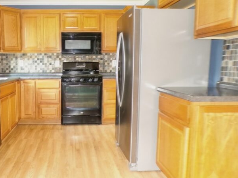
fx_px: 220
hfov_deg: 55.7
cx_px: 81
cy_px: 91
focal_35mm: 32
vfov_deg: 44.2
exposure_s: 1/8
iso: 800
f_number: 3
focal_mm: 4.3
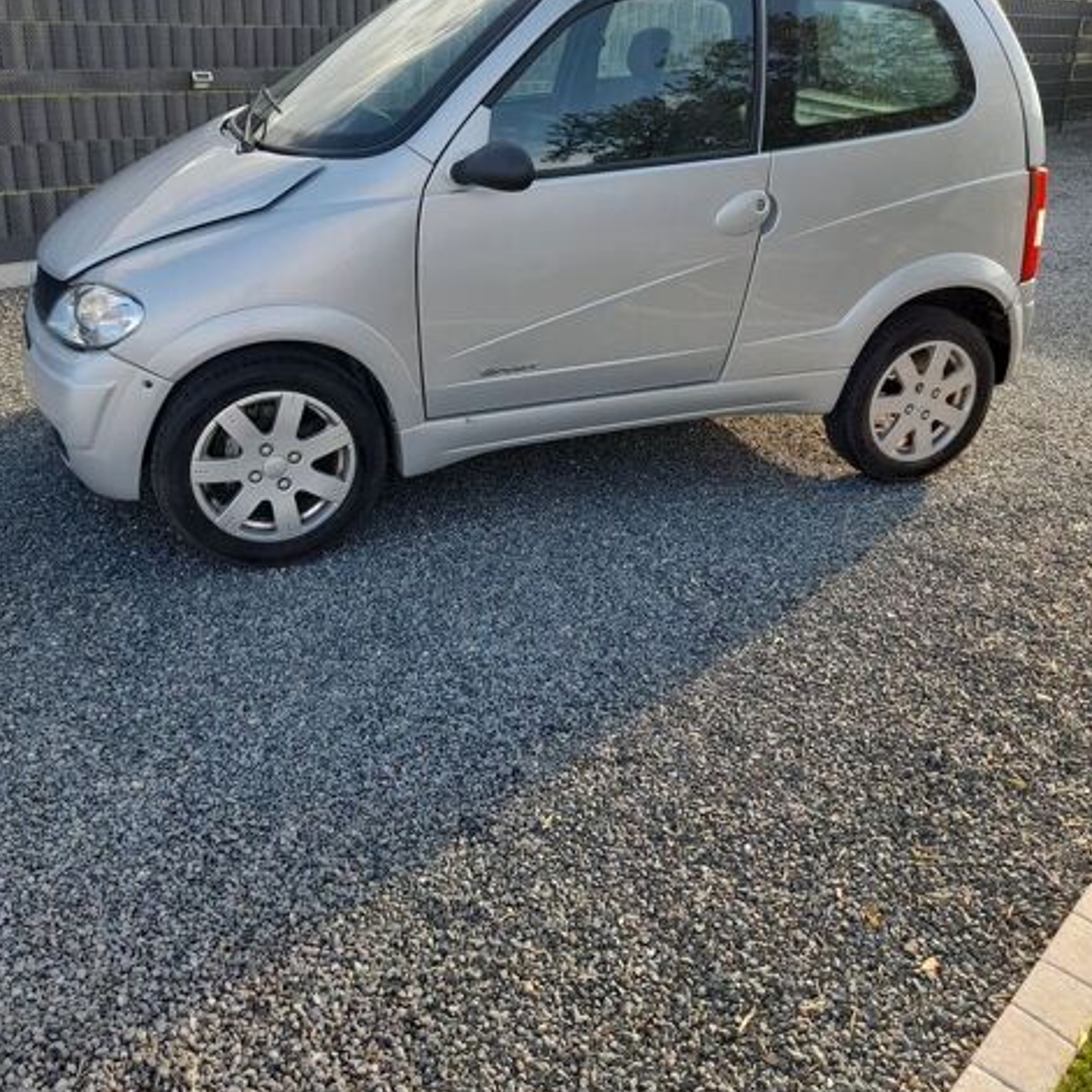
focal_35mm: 30
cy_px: 399
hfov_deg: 54.0
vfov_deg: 53.3
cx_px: 540
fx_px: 1071
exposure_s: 1/120
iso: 20
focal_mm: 4.6
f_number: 2
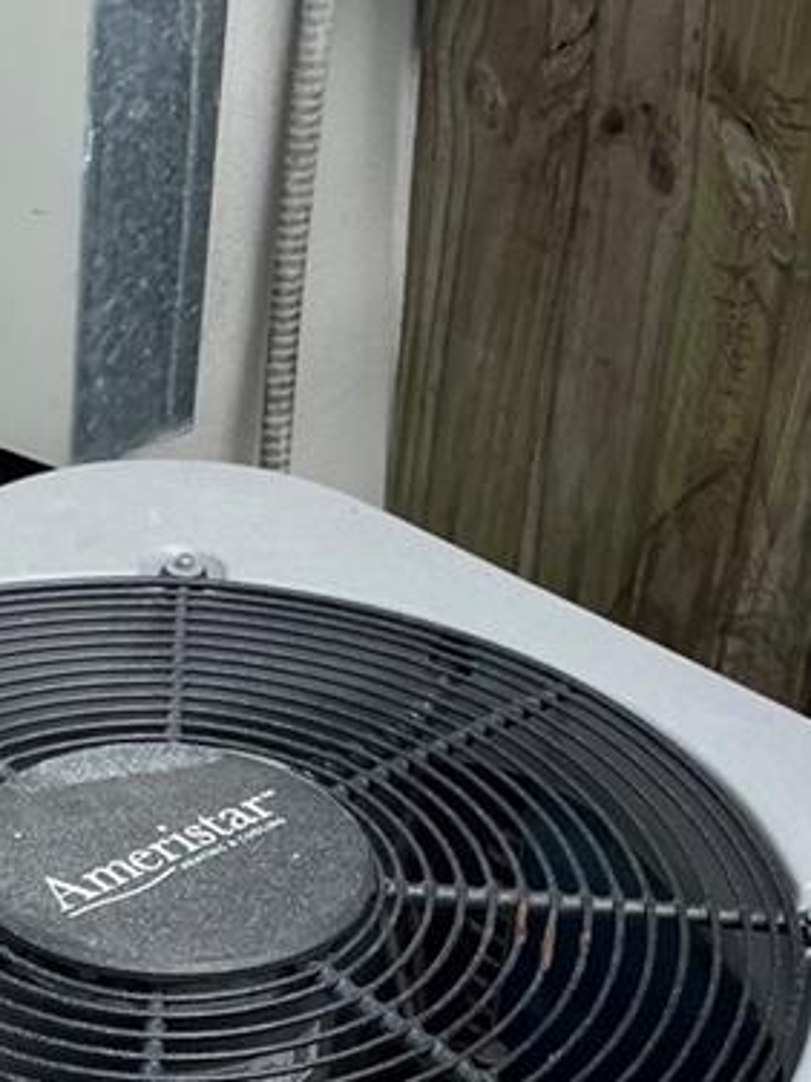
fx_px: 2593
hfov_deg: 17.5
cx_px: 89
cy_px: 1082
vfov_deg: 22.6
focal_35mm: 83
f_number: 1.6
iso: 32
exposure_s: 1/764
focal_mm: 4.2
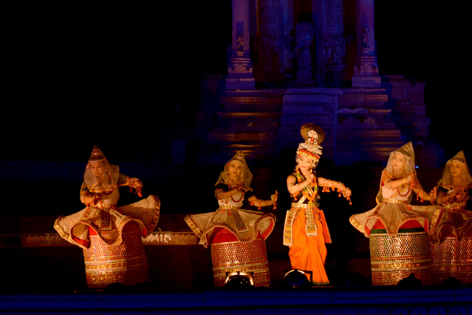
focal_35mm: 206
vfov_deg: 6.7
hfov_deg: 10.0
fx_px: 2701
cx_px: 331
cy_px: 100
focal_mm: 90
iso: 400
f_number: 6.3
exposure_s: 1/125
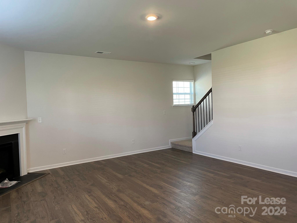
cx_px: 148
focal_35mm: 26
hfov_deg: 67.3
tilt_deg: -0.8
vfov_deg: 53.1
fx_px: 223
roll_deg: +1.5
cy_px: 112
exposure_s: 1/60
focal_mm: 4.2
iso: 125
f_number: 1.6
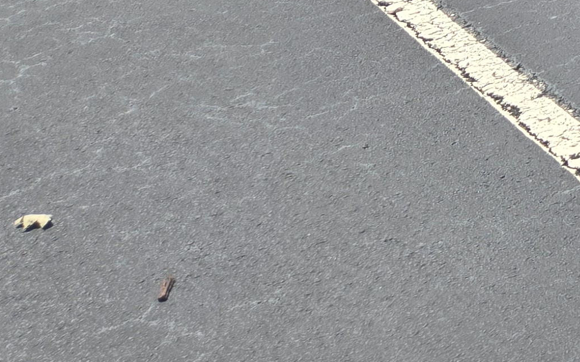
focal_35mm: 95
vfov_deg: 12.6
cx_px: 1127
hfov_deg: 16.9
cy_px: -285
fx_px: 1502
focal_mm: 5.4
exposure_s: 1/2921
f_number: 1.8
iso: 50
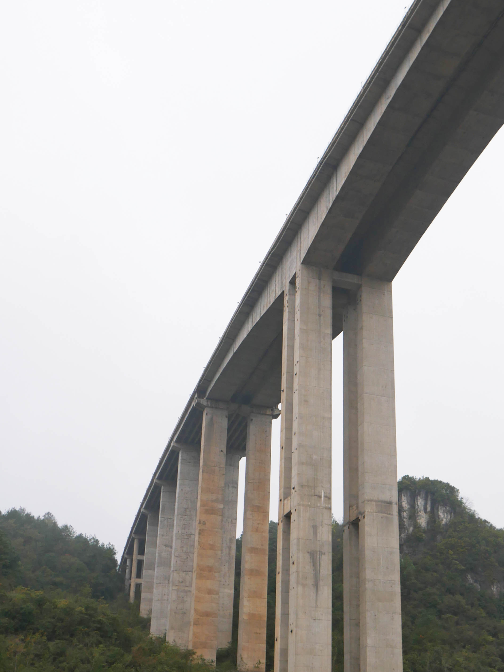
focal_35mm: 45
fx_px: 873
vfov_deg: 41.8
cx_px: 347
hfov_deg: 31.9
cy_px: 408
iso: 200
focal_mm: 14
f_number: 5
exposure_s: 1/200
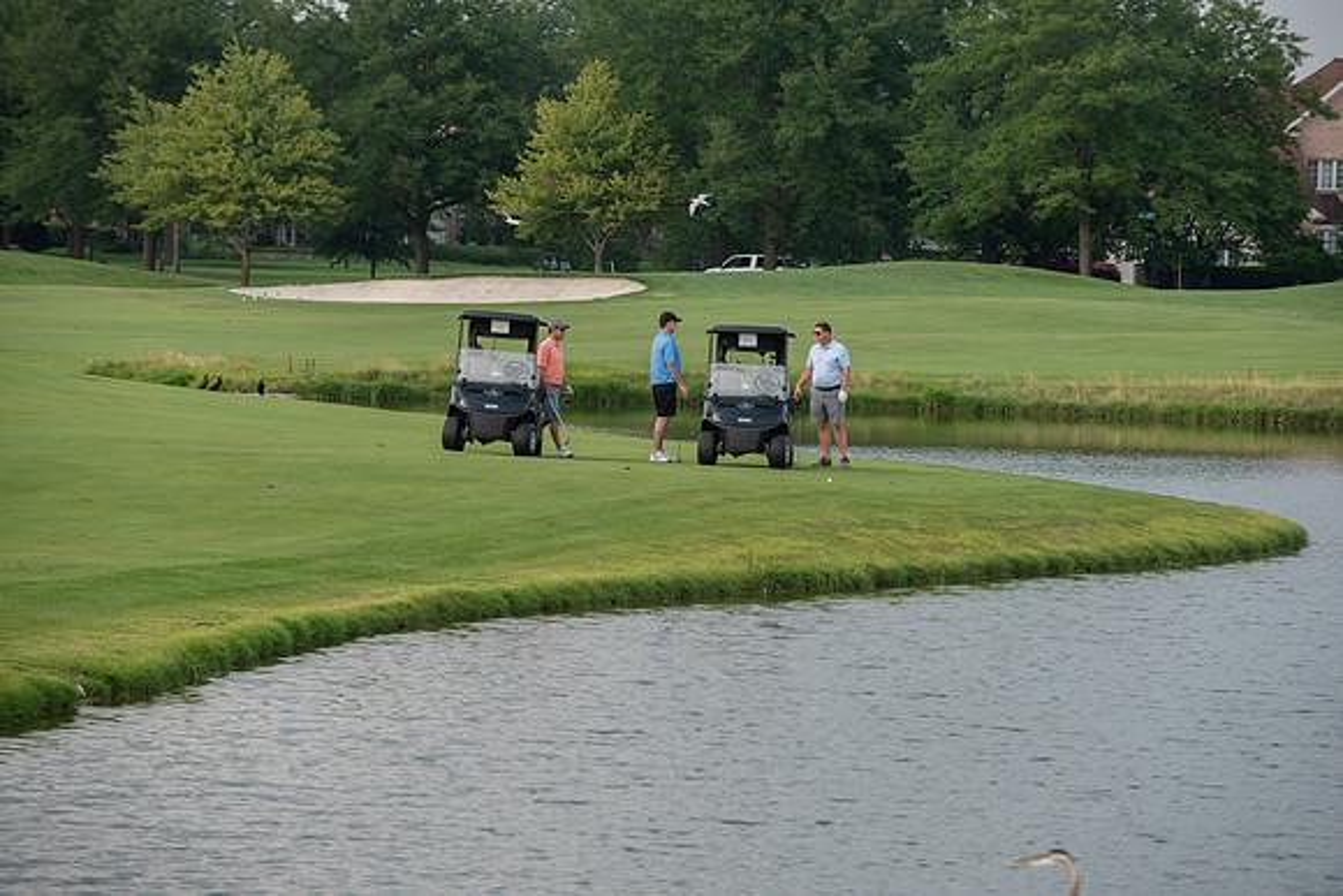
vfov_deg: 6.9
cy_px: 448
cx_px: 672
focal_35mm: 200
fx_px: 7463
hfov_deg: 10.3
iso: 250
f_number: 5
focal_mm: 200
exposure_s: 1/1000
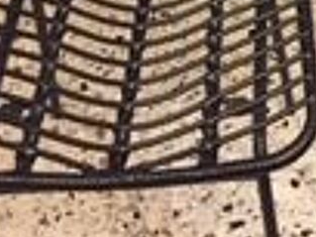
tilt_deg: -41.9
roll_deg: -5.3
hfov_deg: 20.4
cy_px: -63
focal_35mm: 91
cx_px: 363
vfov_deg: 15.5
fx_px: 830
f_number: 2.2
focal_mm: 4.15
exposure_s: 1/17
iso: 320
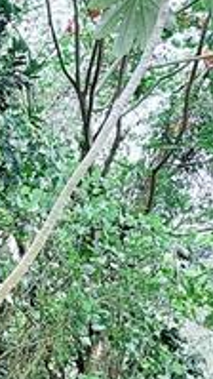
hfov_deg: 19.1
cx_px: -53
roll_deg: -0.6
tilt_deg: +18.4
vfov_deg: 34.9
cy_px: 269
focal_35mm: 59
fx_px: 592
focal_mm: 2.22
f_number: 2.2
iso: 64
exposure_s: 1/336
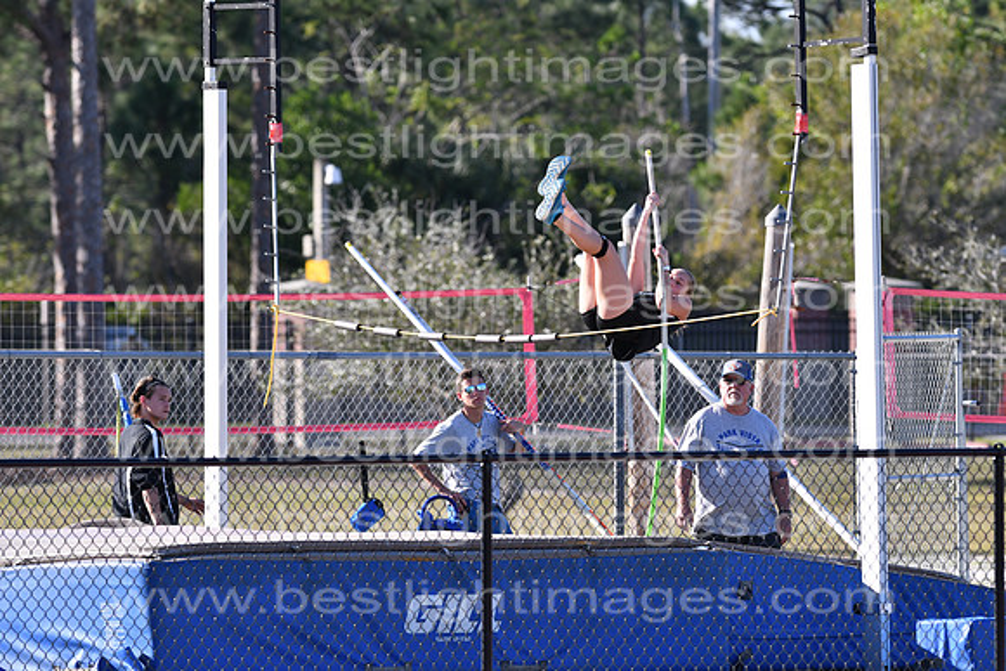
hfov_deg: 4.6
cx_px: 503
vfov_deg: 3.1
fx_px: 12577
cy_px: 336
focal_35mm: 450
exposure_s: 1/1250
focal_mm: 300
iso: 400
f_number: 5.6
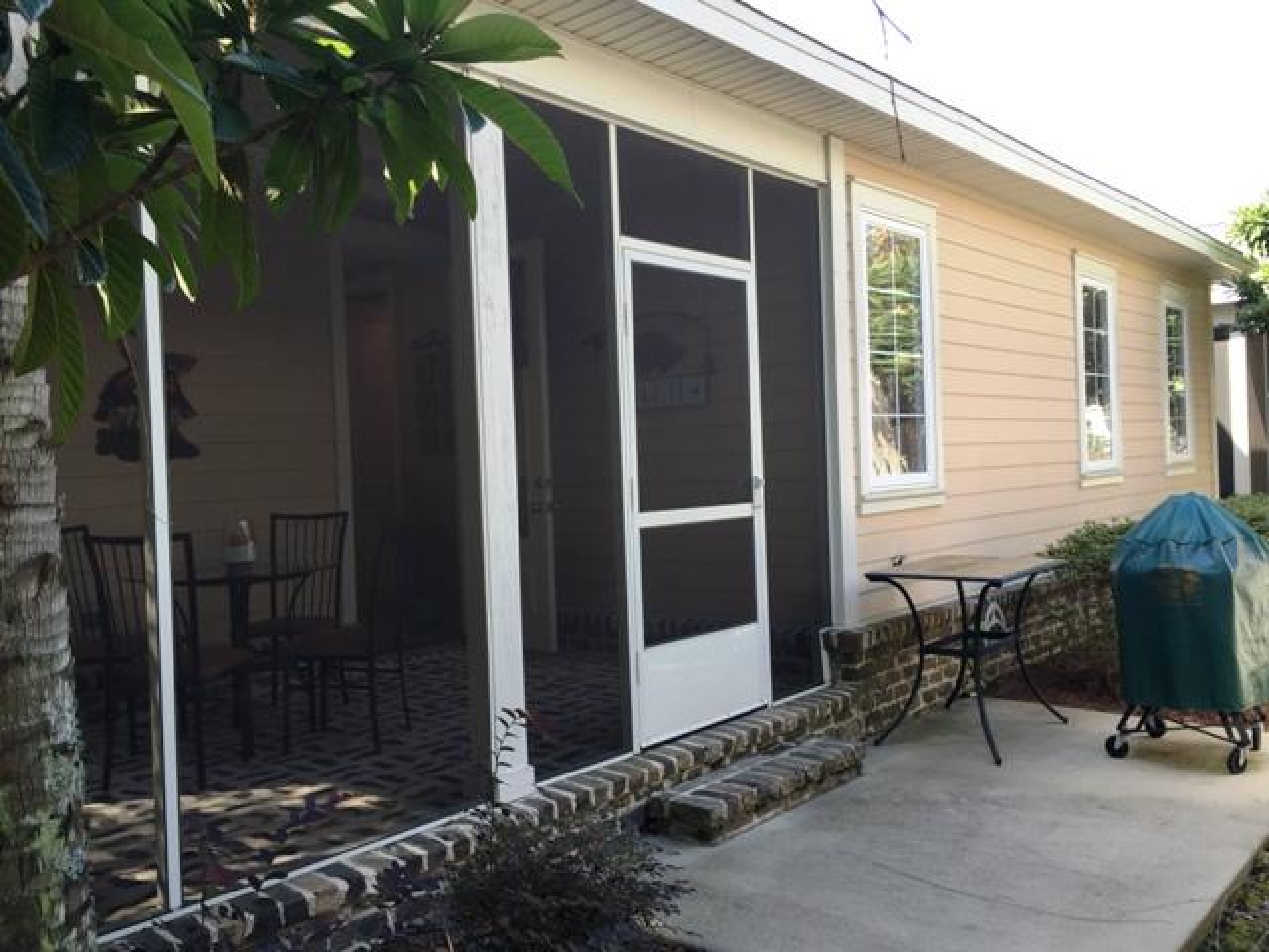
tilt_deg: -1.0
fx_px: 1063
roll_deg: +1.2
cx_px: 634
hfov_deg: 61.7
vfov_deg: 48.2
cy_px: 476
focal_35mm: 29
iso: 32
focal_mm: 4.15
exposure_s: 1/158
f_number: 2.2
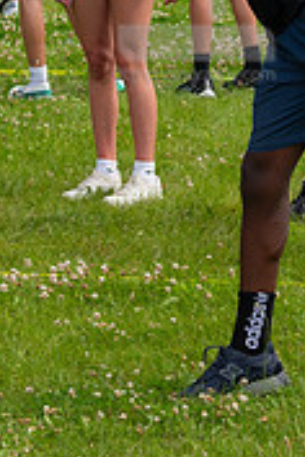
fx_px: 3418
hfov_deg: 5.1
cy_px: -8
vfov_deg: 7.6
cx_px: 196
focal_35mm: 269
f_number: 5.6
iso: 250
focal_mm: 55
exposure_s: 1/800
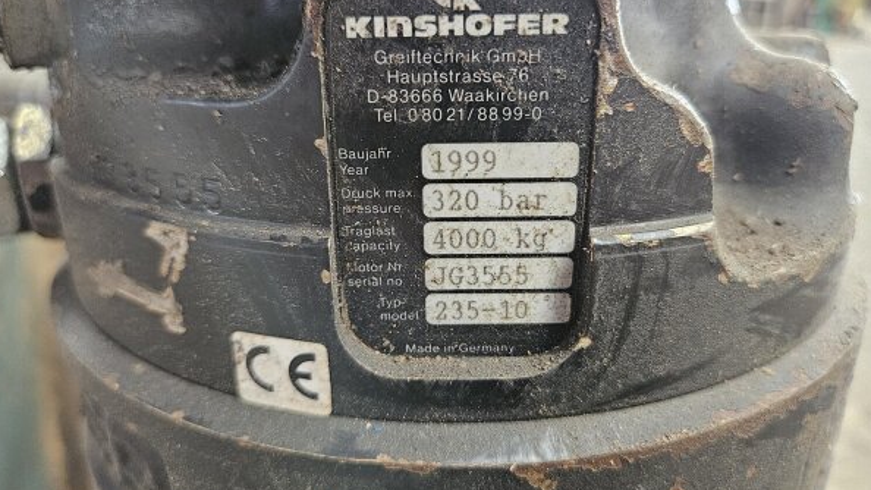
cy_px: 227
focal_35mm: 27
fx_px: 624
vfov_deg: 42.9
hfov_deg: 69.8
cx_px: 455
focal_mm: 5.4
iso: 640
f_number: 1.8
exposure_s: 1/100
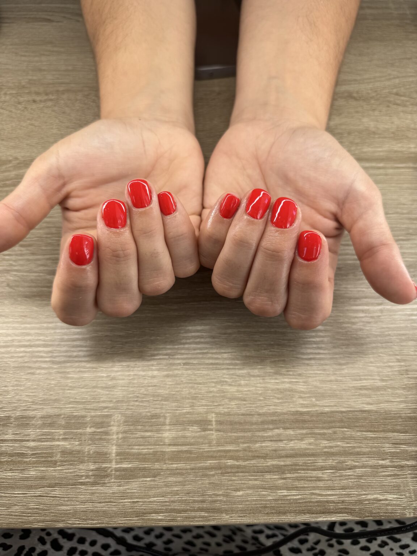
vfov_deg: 71.6
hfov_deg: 56.8
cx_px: 208
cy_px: 278
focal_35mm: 24
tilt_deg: -62.8
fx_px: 385
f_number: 1.78
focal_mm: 6.76
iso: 80
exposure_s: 1/416
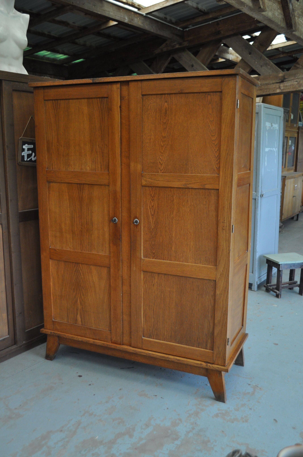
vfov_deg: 53.2
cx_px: 152
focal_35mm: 36
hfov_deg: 36.8
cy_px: 228
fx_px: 456
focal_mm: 24
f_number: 4
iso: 640
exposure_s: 1/60
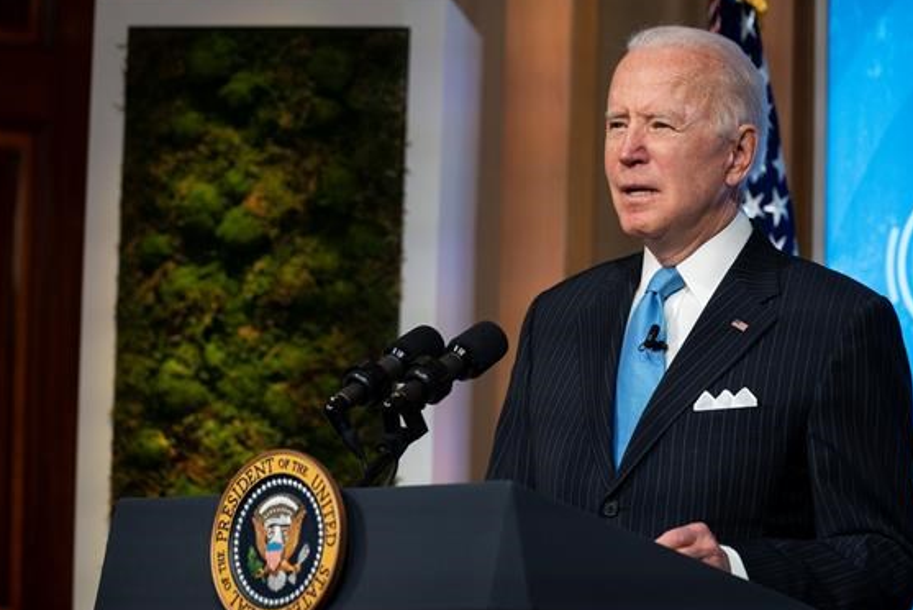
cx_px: 508
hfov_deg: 10.4
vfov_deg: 7.0
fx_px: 4999
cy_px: 309
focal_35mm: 197
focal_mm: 169
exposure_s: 1/250
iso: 2000
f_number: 4
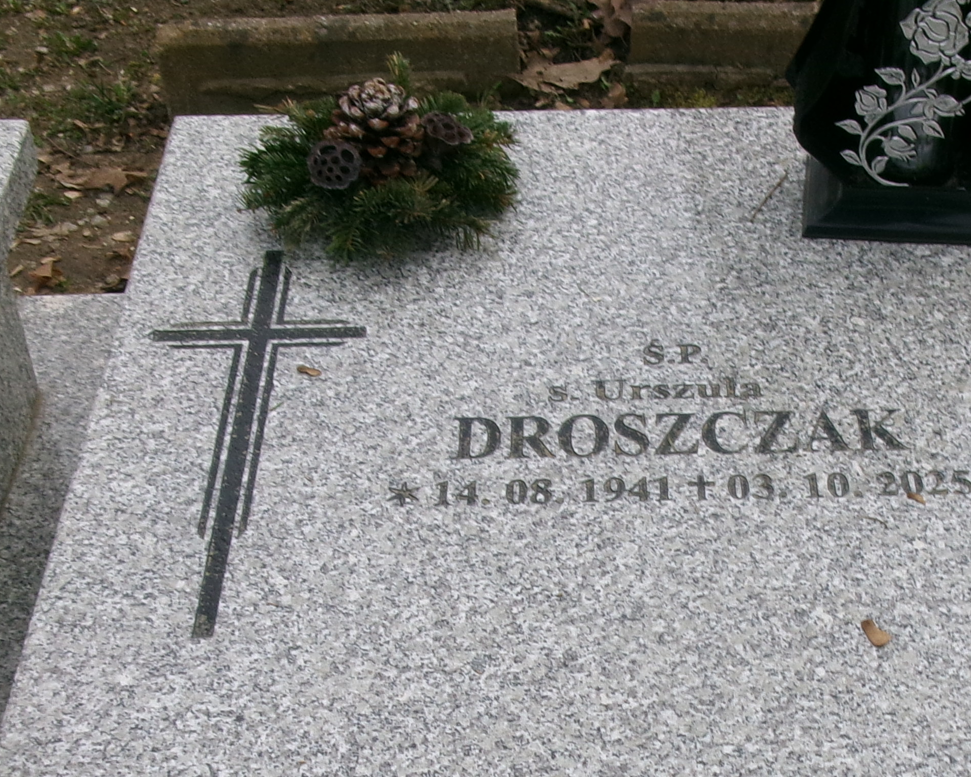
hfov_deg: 28.5
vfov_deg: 22.6
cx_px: 637
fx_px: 1897
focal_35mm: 66
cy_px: 683
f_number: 10.8
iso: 100
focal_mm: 5.1
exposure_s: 1/90
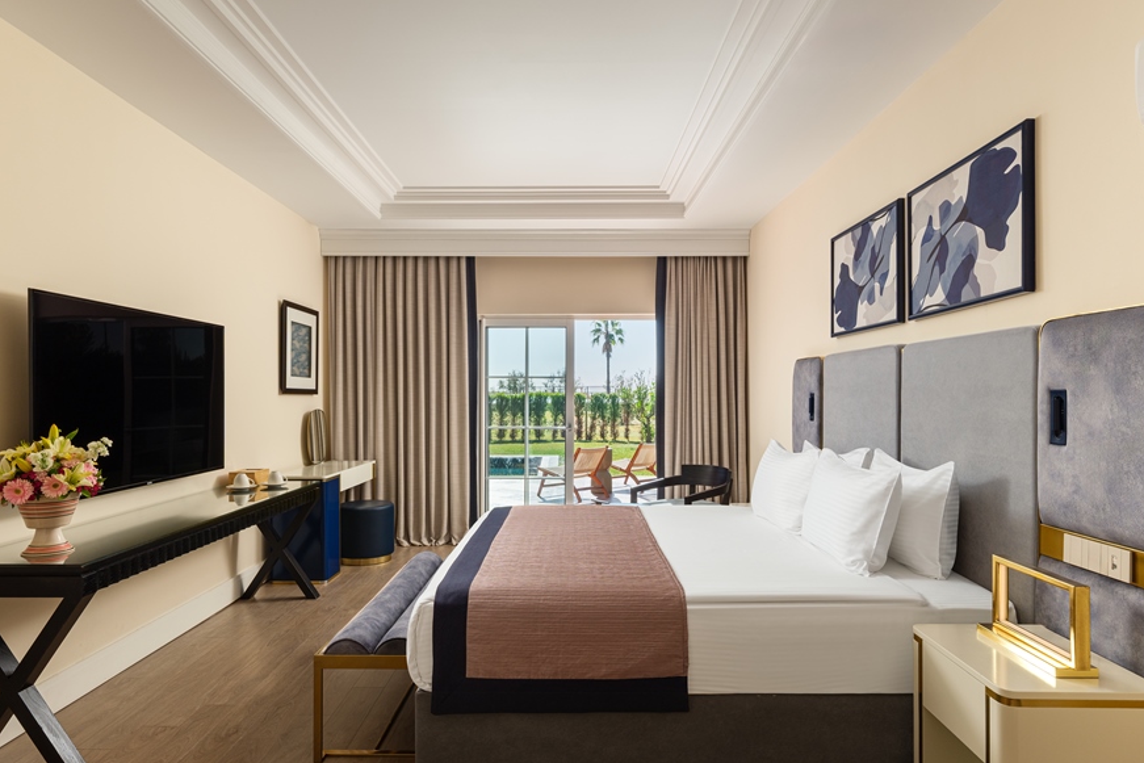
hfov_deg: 78.6
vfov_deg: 57.2
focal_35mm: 22
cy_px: 398
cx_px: 567
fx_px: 699
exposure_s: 1/100
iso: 200
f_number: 11
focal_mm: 22.4
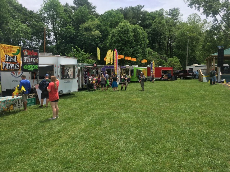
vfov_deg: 48.2
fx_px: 193
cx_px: 115
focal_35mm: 29
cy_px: 86
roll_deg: +1.8
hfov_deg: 61.7
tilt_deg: -3.6
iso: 25
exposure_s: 1/1131
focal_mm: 4.15
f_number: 2.2
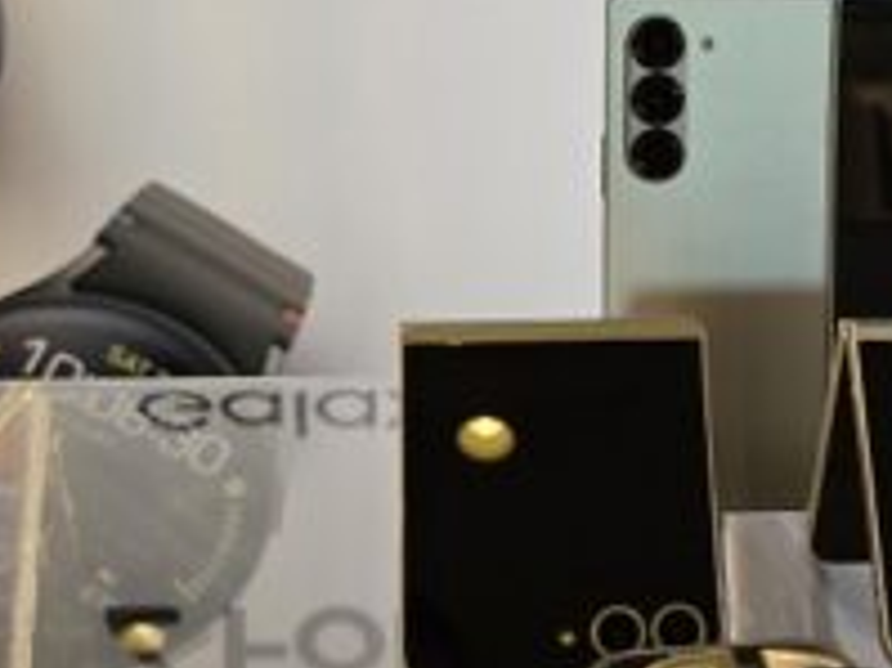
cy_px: 202
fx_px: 1906
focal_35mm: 74
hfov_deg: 26.0
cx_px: 677
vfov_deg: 19.8
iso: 640
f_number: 1.7
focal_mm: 6.3
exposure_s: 1/100
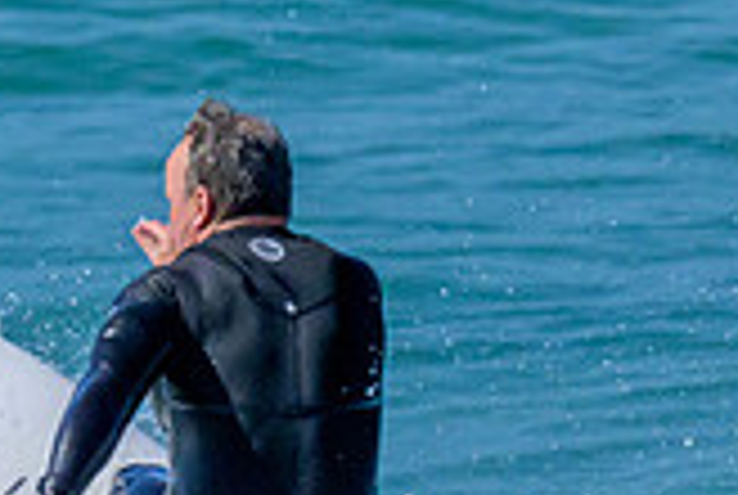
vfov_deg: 0.4
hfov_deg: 0.6
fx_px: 70873
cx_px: -562
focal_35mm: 3451
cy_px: 676
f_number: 6.3
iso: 2800
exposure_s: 1/2000
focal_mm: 800
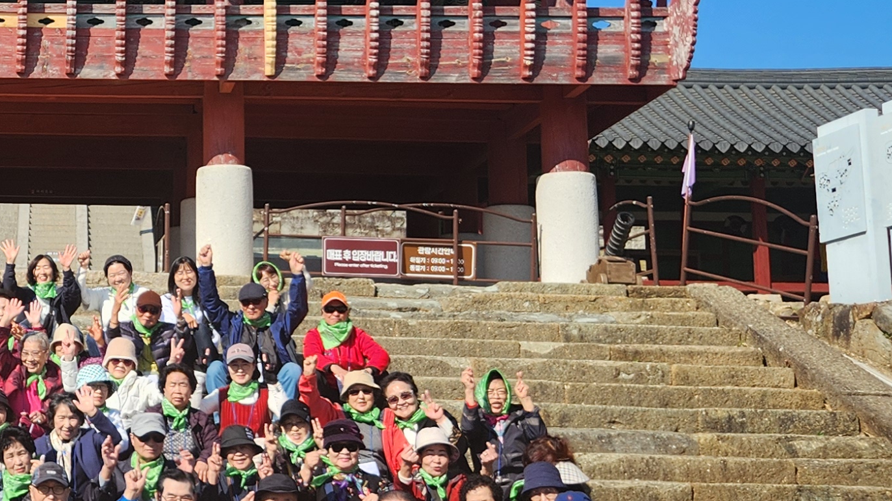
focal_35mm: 73
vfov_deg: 16.5
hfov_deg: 26.8
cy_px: 134
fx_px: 1726
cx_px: -70
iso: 20
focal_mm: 5.4
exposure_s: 1/1445
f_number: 1.8
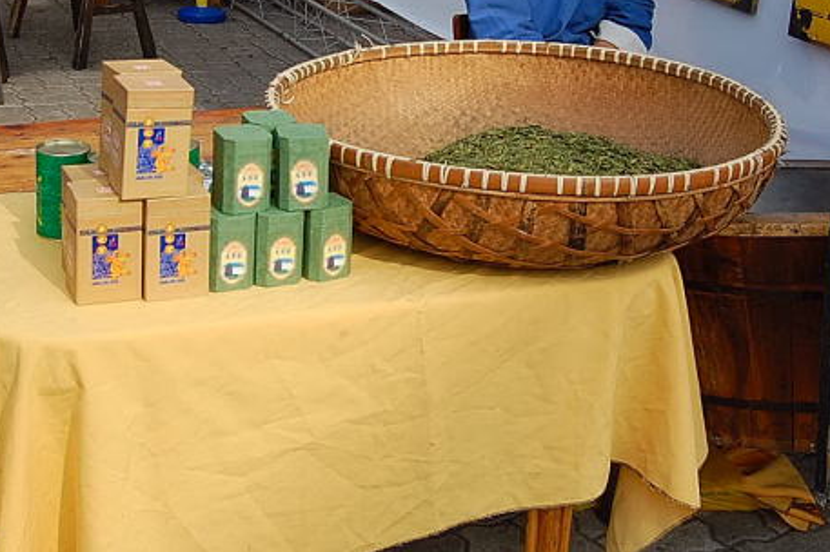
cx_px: 412
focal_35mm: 63
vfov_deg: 21.3
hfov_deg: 31.9
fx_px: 1451
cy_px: 123
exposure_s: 1/250
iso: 200
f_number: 8
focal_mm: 24
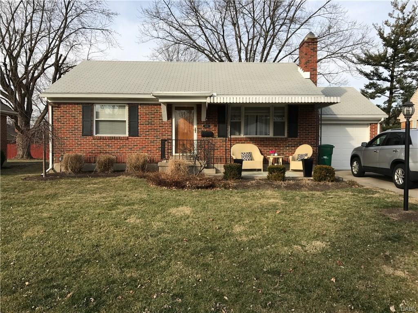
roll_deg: +0.2
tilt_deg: -2.3
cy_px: 156
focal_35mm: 28
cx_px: 209
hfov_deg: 63.4
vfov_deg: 49.7
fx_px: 338
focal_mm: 3.99
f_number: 1.8
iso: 20
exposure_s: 1/1473
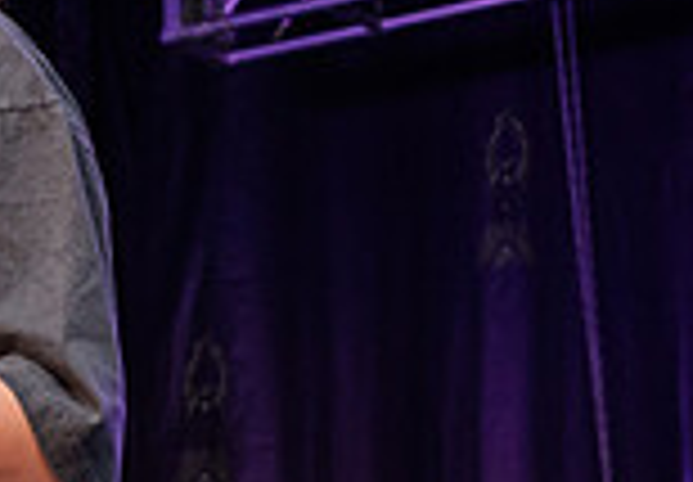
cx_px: -23
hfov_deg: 9.0
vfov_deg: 6.3
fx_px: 4349
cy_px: -35
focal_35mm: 223
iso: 1000
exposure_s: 1/500
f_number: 4.5
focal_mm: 45
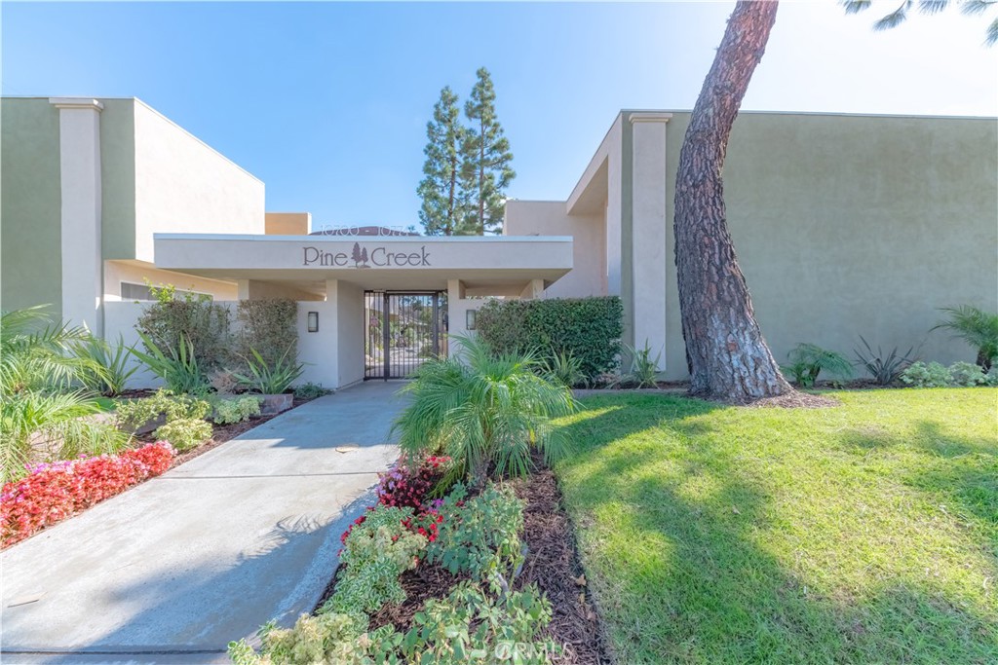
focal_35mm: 12
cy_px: 332
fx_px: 333
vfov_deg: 90.0
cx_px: 499
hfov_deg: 112.6
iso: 320
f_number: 8
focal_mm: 12
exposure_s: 1/640
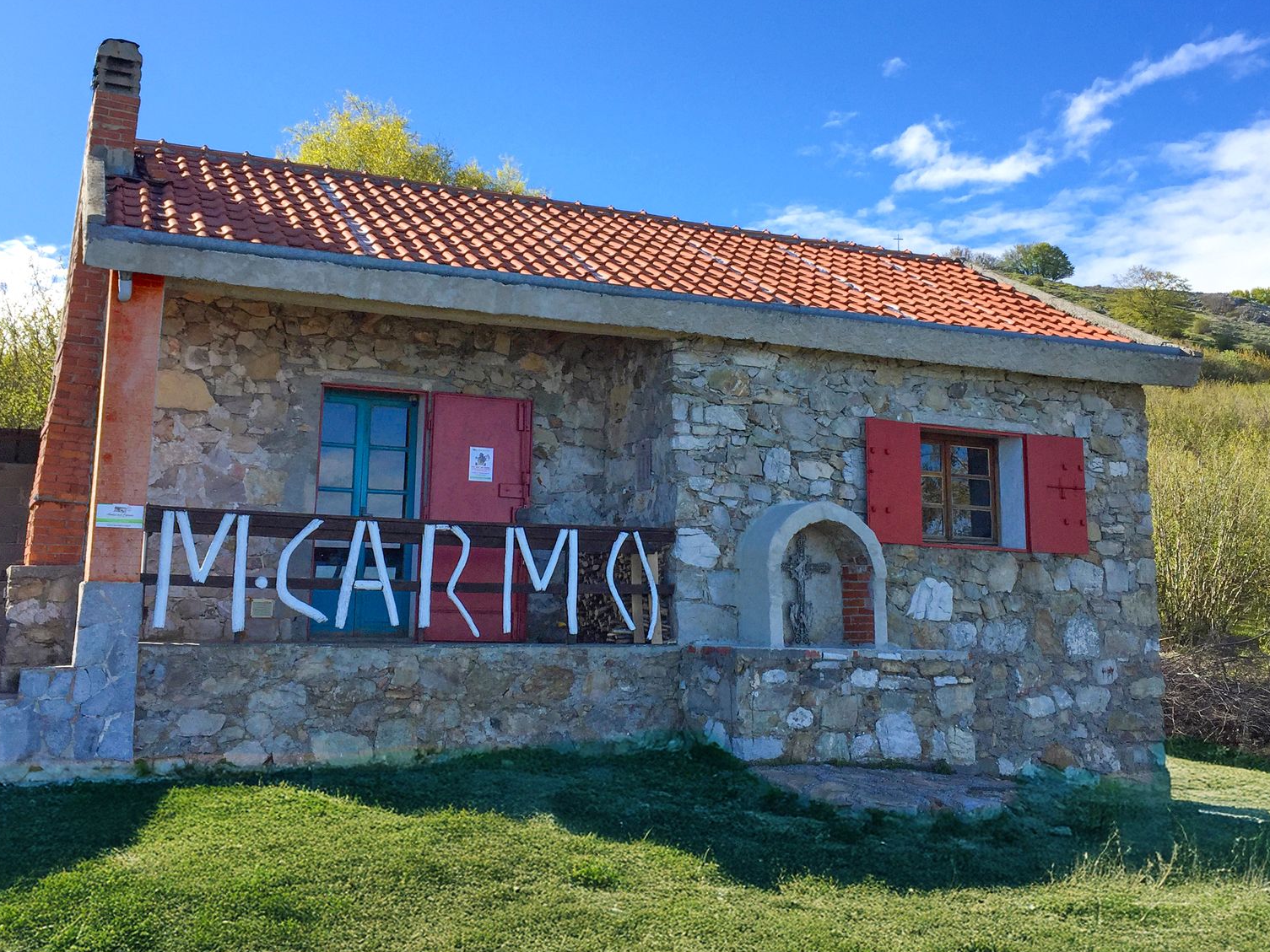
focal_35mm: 37
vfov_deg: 38.5
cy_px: 367
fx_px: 1358
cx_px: 627
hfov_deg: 50.1
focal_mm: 4.15
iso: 32
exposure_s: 1/1276
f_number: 2.2
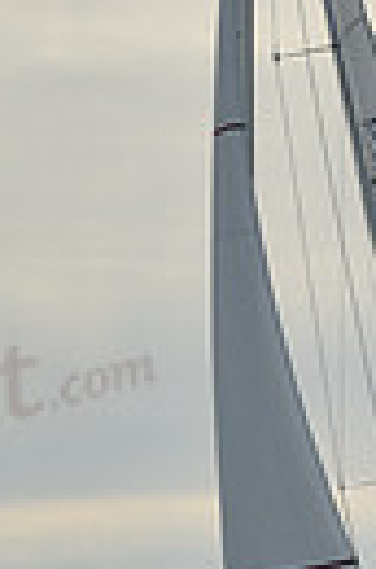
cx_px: 383
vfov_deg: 5.0
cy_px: 144
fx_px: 6489
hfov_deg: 3.3
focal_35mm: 412
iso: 320
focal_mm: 92
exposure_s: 1/1000
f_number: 11
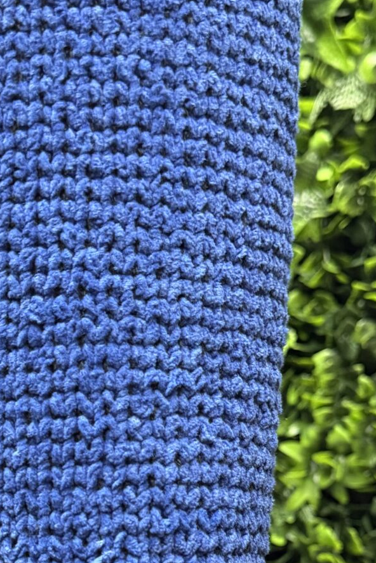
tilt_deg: -2.6
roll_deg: -0.5
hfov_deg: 18.9
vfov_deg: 26.7
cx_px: 145
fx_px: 1128
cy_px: 545
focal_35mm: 72
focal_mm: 6.76
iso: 640
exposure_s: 1/50
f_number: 1.78
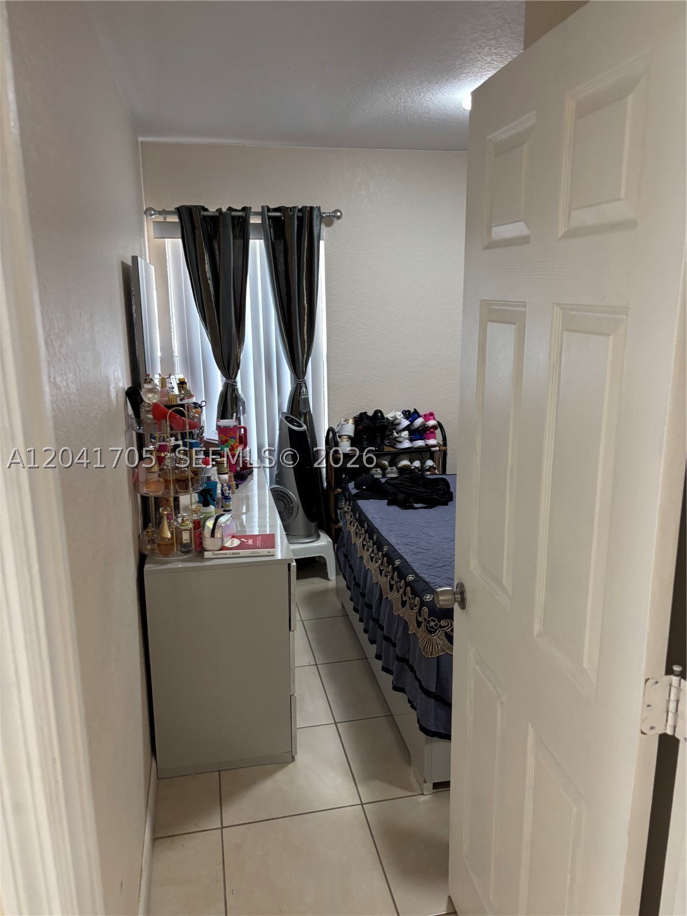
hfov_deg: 53.1
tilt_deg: -11.5
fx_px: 688
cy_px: 458
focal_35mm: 26
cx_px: 344
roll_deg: -2.1
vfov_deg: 67.3
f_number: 1.6
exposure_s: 1/60
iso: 160
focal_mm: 5.96
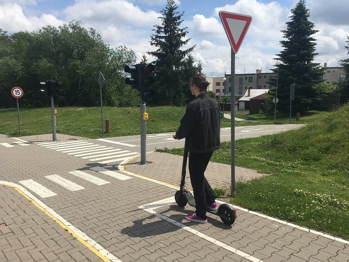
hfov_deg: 61.7
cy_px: 131
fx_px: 292
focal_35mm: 29
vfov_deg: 48.2
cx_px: 174
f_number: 2.2
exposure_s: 1/2653
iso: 25
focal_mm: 4.15
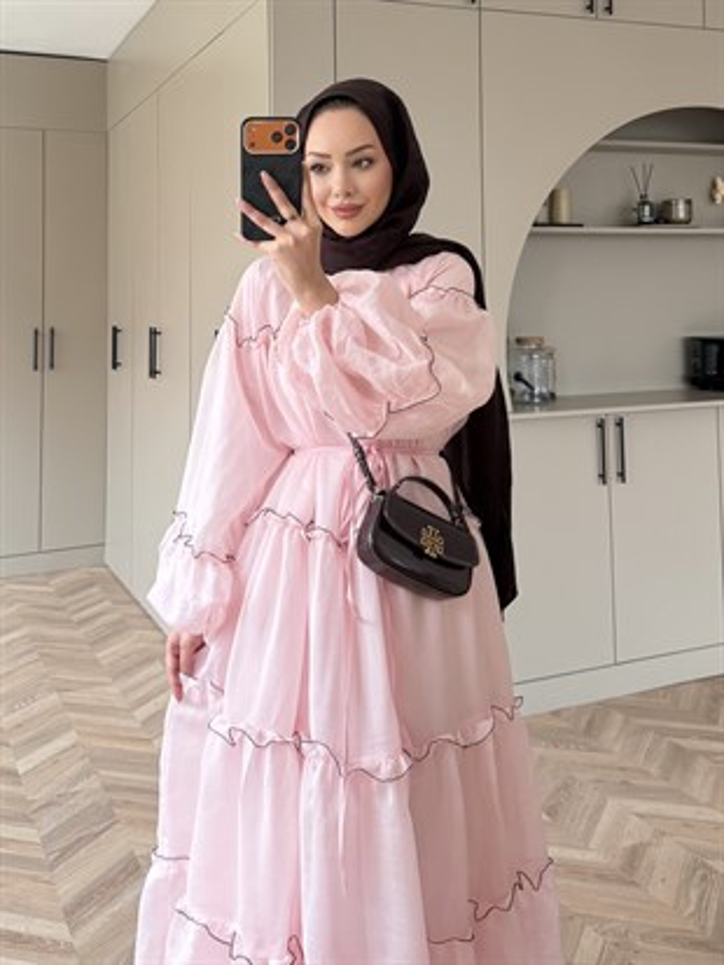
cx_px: 362
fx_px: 669
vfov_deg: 71.6
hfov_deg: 56.8
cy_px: 482
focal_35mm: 24
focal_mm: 6.76
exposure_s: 1/102
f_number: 1.78
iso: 200
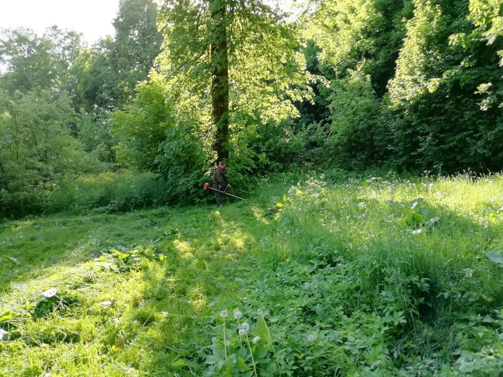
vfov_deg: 53.1
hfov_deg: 67.3
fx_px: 378
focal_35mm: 26
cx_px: 252
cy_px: 188
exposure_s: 1/116
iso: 50
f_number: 2.2
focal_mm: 3.21
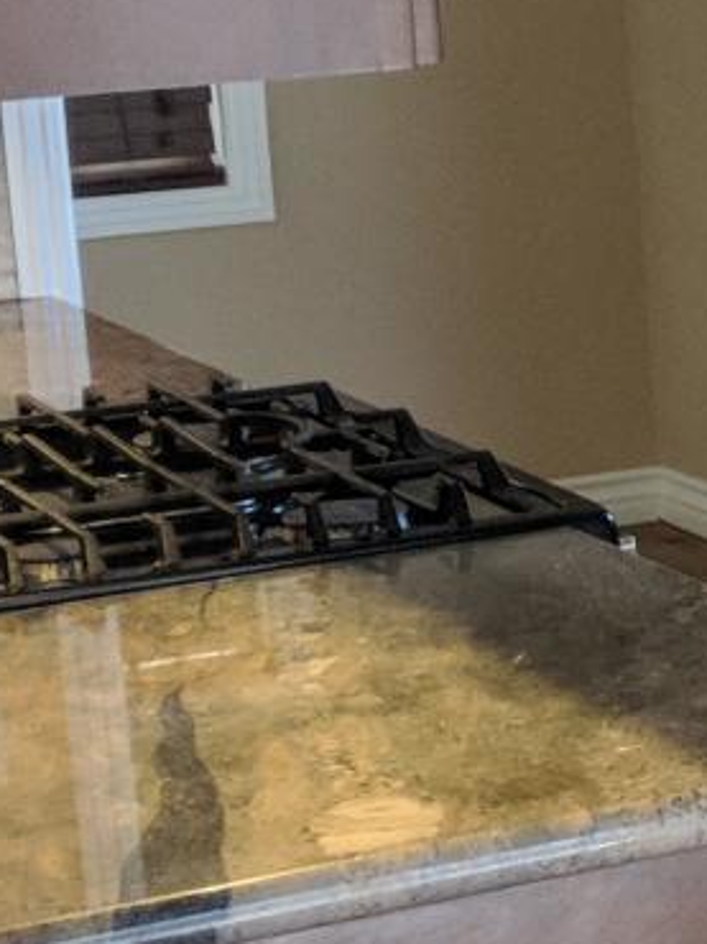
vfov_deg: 13.5
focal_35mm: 146
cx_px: 1738
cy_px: 288
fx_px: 3980
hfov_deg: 9.1
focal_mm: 4.44
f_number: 1.8
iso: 184
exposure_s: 1/120
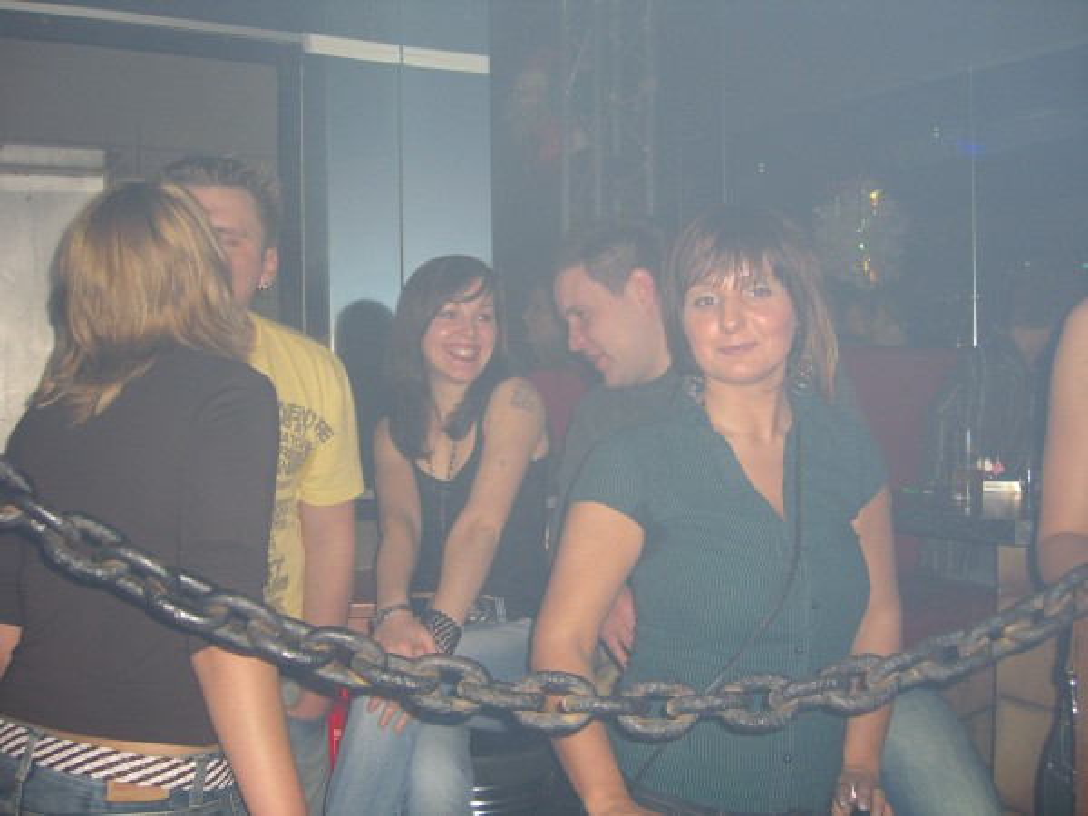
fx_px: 1194
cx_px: 544
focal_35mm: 38
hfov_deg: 49.0
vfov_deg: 37.7
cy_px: 408
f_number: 2.8
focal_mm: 7.9
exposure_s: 1/60
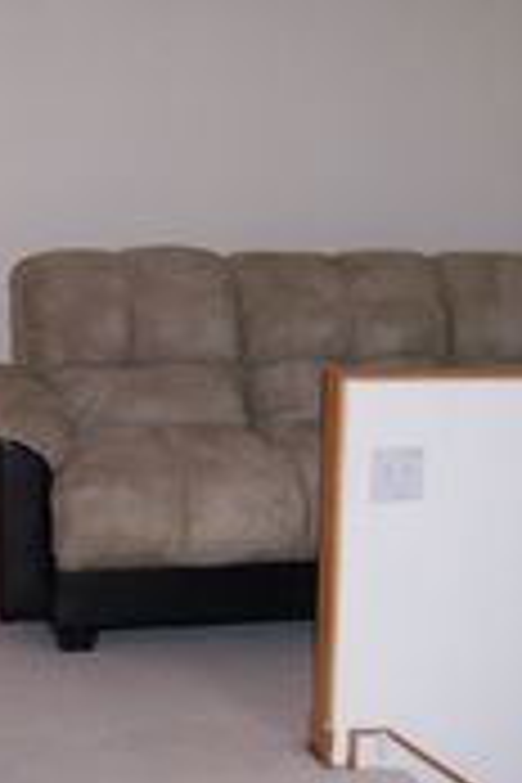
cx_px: 135
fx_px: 1718
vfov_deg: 25.6
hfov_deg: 17.2
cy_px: 472
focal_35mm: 79
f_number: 2.8
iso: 125
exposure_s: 1/60
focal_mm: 6
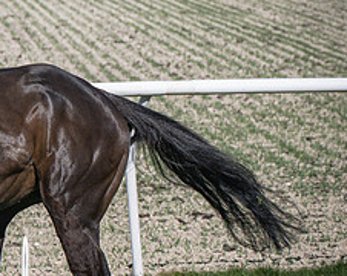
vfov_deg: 4.6
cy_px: 140
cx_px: -41
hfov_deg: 5.7
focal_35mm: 339
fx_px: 3475
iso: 200
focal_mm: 70
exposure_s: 1/3200
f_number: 4
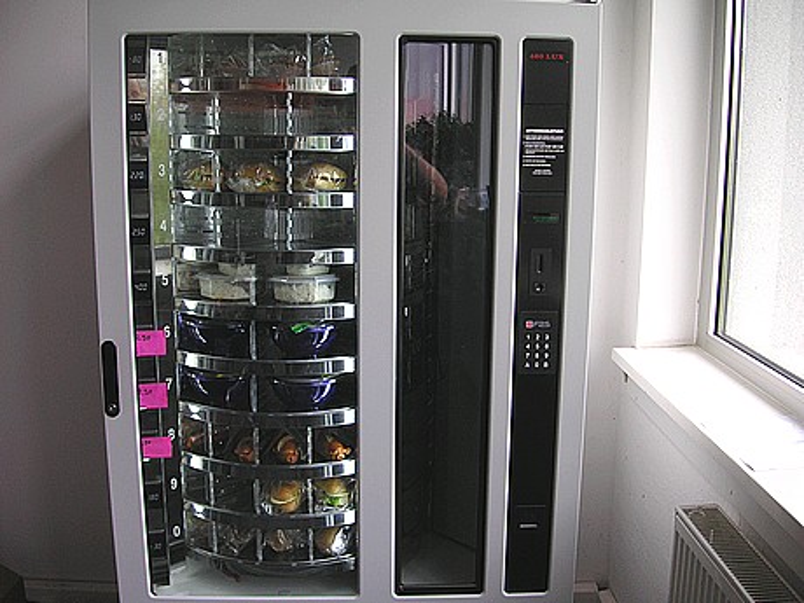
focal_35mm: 37
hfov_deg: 50.1
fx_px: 859
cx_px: 402
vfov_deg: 38.7
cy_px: 302
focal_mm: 6.1
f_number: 2.8
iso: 50
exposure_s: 1/90
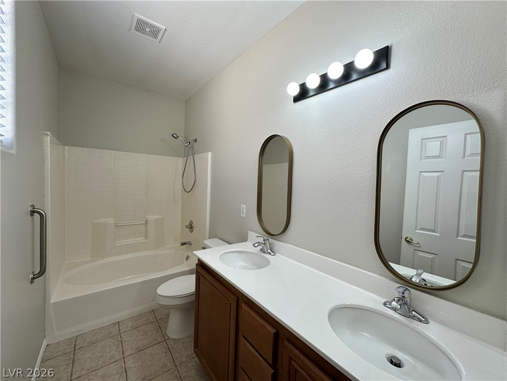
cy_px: 190
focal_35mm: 14
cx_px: 254
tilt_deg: -2.1
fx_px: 205
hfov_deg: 102.1
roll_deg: -1.8
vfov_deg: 85.7
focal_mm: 2.22
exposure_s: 1/120
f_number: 2.2
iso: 100
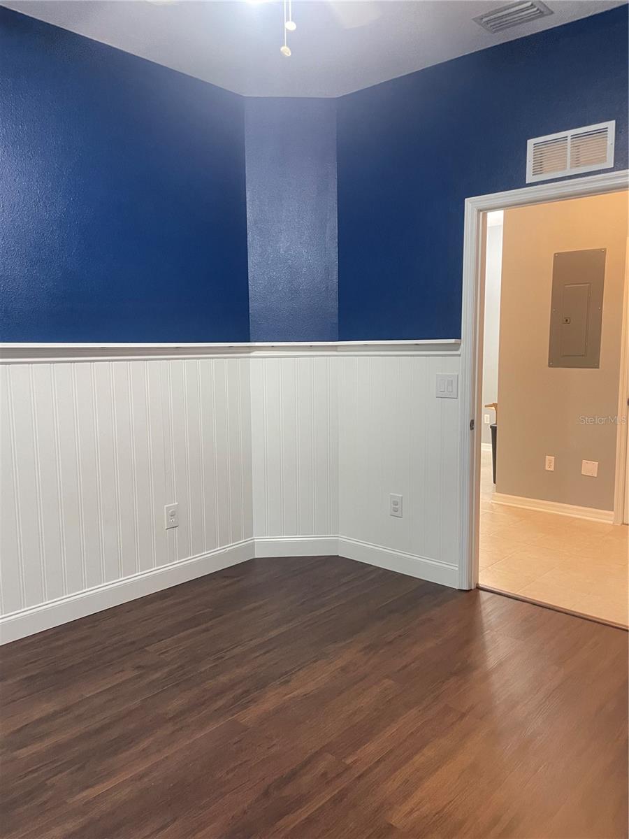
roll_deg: +1.3
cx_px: 314
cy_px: 420
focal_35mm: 26
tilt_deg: -7.1
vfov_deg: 67.3
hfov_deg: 53.1
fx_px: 630
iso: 400
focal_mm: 4.2
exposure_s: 1/60
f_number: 1.6
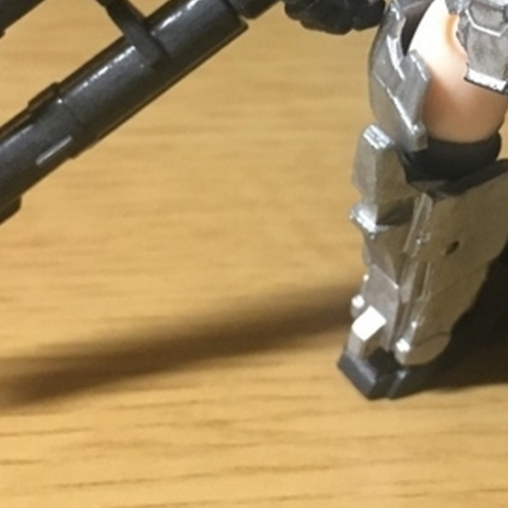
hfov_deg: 17.8
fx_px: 1594
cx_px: 467
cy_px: -37
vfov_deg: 17.5
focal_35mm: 96
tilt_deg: -24.5
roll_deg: -1.4
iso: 125
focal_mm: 4.15
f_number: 2.2
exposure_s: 1/30
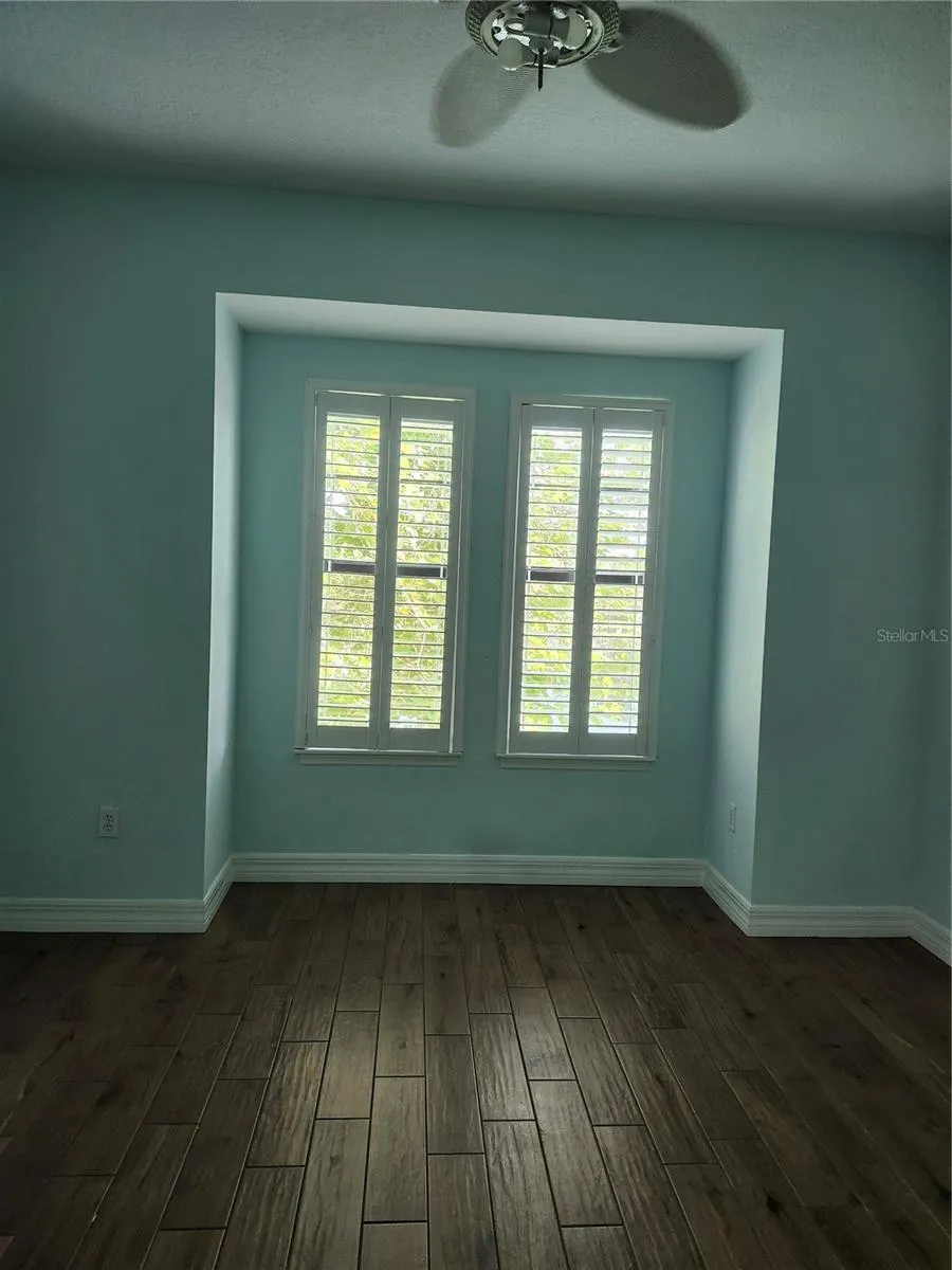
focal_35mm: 23
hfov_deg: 58.9
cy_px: 635
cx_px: 476
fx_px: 843
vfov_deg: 73.9
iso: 500
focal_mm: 5.54
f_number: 1.8
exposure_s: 1/120
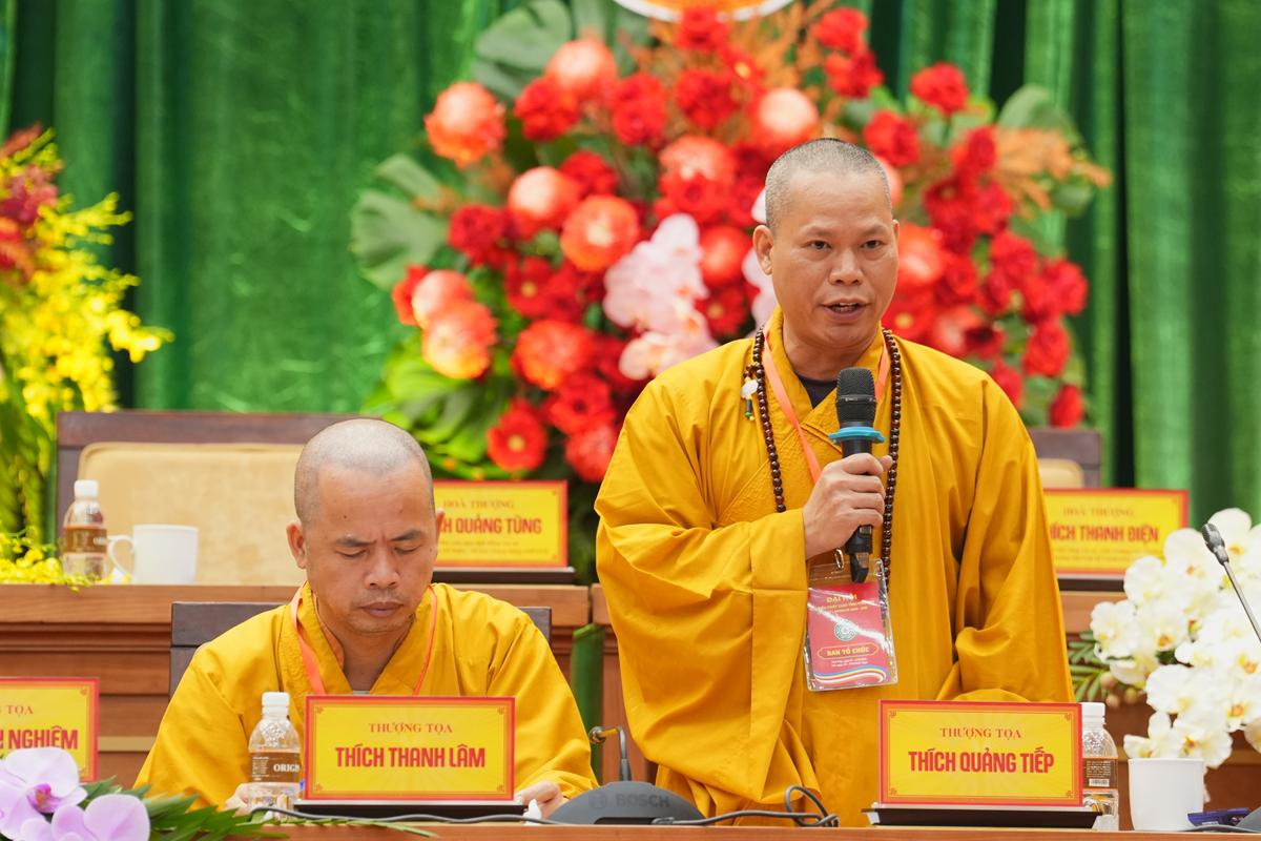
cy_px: 420
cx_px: 630
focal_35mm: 270
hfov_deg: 7.6
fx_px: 9457
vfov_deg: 5.1
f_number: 3.5
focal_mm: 180
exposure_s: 1/125
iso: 2500
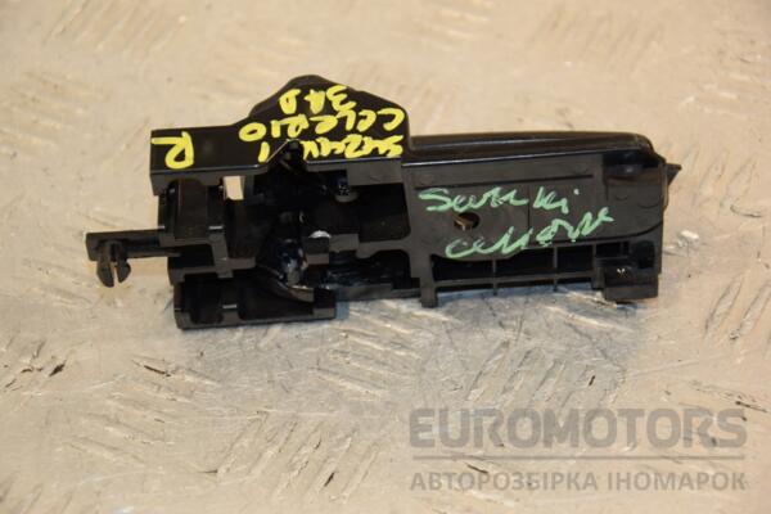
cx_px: 386
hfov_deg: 17.1
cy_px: 257
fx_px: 2570
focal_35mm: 120
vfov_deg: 11.4
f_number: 5.3
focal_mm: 80
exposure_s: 1/160
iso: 800
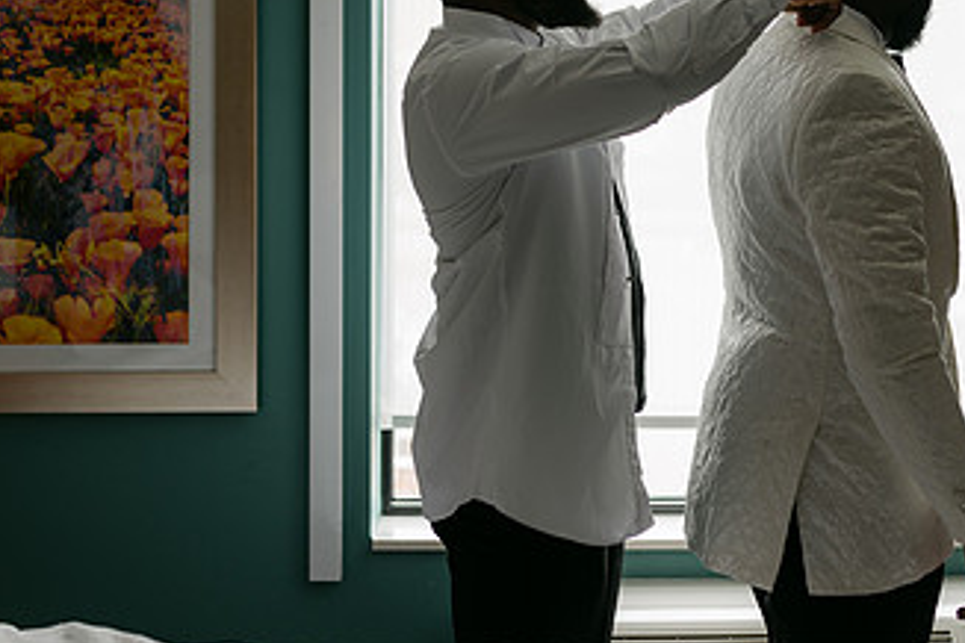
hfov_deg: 32.3
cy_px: 114
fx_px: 1662
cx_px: 561
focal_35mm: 62
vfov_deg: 21.6
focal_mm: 35
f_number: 2
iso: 100
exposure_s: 1/160
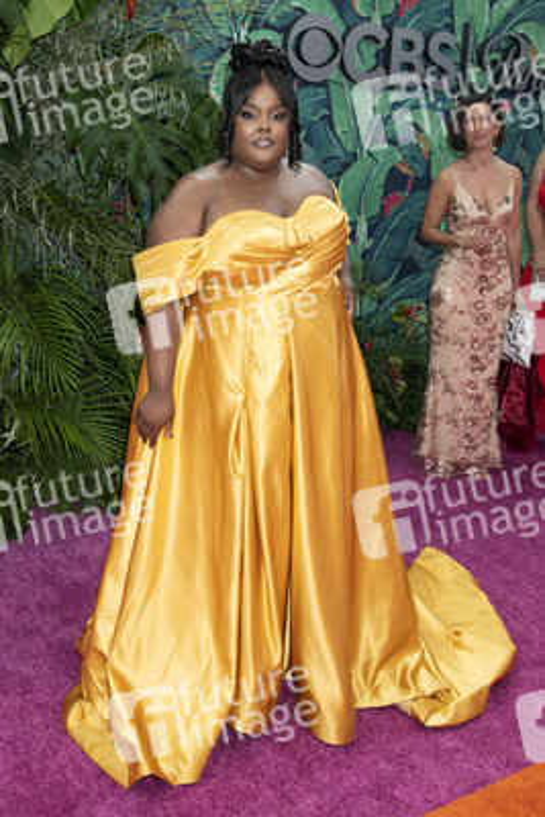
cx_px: 272
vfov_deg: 61.9
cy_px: 408
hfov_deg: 43.6
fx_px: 681
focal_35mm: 30
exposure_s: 1/200
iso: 320
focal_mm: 30
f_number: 5
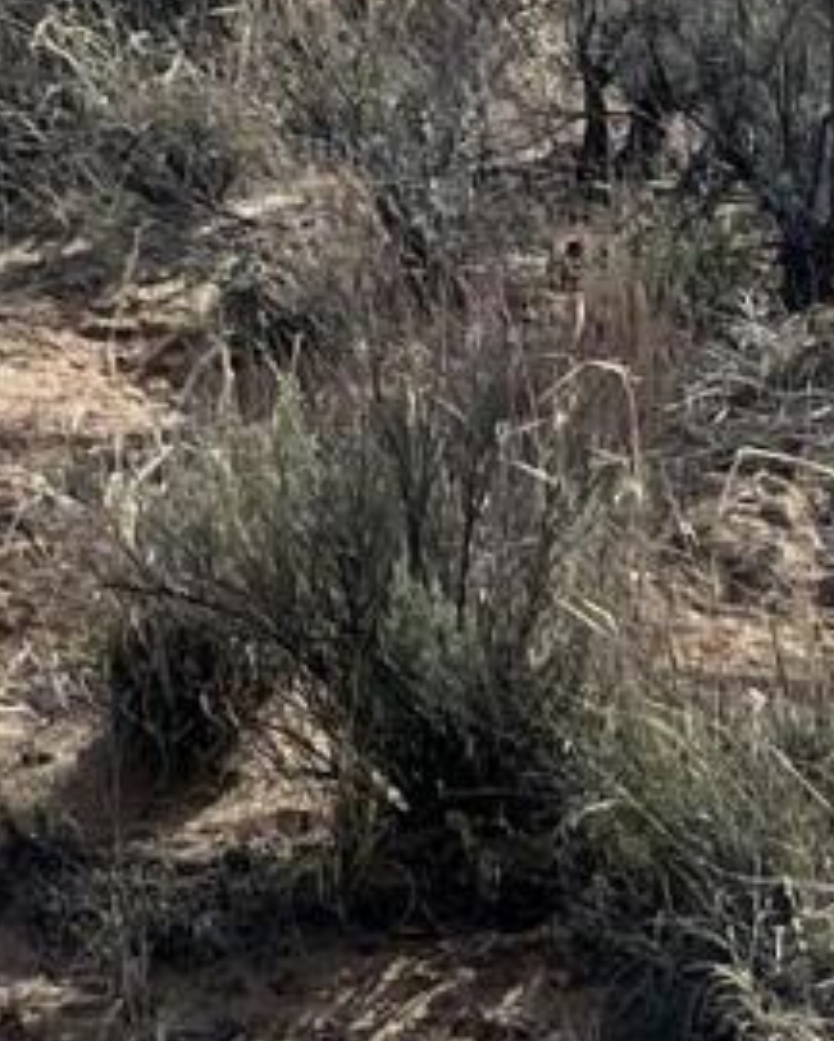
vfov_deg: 10.1
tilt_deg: -2.5
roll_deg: -2.4
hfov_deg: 7.9
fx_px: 5766
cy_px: -273
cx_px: -899
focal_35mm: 187
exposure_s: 1/8000
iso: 50
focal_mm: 5.7
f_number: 1.5
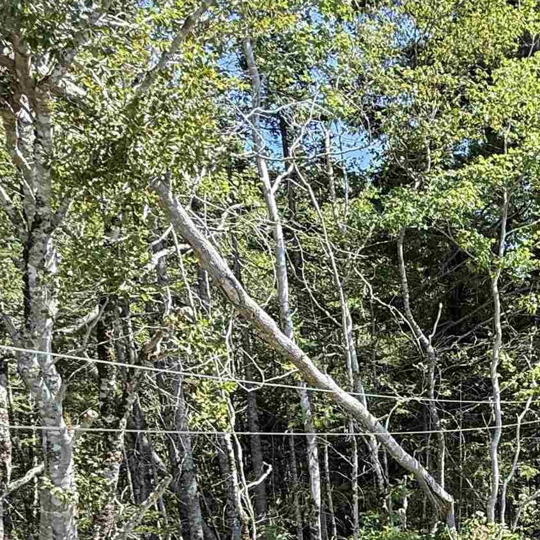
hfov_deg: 32.6
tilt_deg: -6.4
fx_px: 794
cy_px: 544
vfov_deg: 34.1
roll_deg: +2.9
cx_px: 604
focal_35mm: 45
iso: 64
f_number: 2.2
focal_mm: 2.22
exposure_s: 1/298
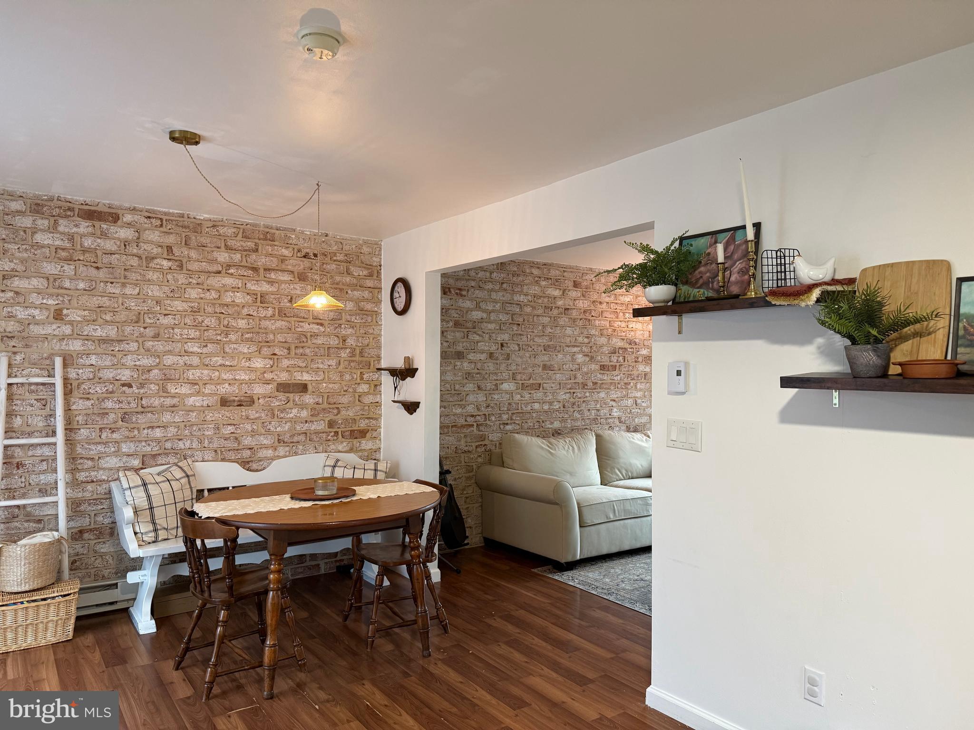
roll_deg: -0.4
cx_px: 487
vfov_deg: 56.8
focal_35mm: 24
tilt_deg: +0.5
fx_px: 675
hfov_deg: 71.6
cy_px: 365
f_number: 1.78
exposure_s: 1/60
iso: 320
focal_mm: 6.76
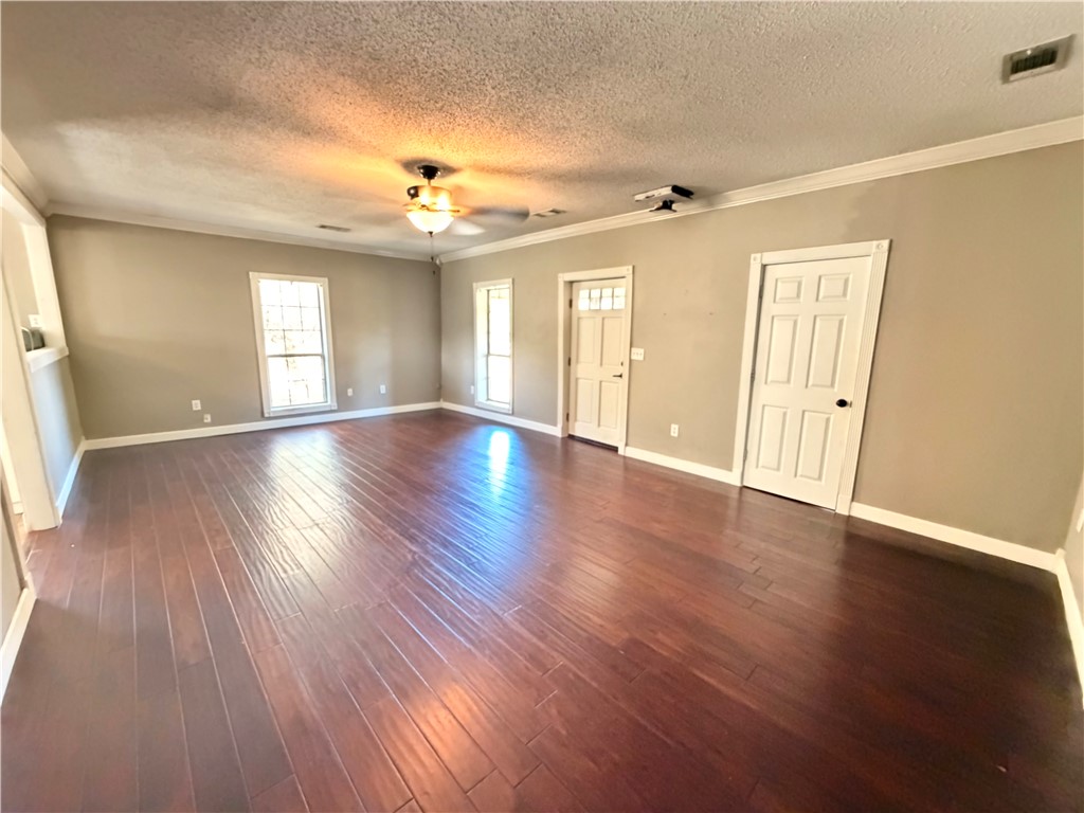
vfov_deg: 85.7
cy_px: 406
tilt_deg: -10.5
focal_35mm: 14
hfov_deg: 102.1
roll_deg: -0.1
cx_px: 542
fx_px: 438
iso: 1600
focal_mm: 2.22
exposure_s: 1/30
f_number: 2.2
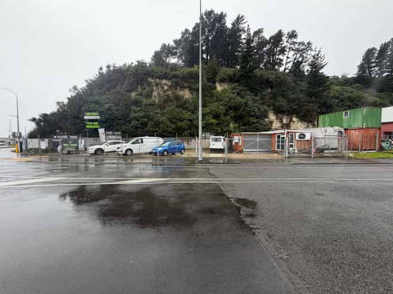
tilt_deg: -1.7
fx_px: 159
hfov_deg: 102.1
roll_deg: +0.0
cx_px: 196
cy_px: 147
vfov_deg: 85.6
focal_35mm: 14
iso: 40
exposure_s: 1/172
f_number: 2.2
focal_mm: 2.22
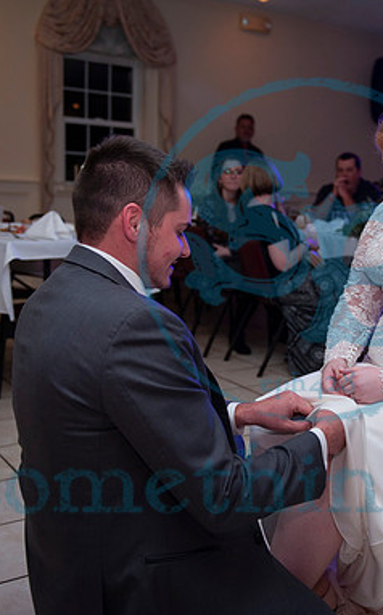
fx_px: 803
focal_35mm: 48
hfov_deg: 26.3
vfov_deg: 41.9
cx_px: 304
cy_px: 308
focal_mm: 31
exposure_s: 1/200
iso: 250
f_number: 2.8
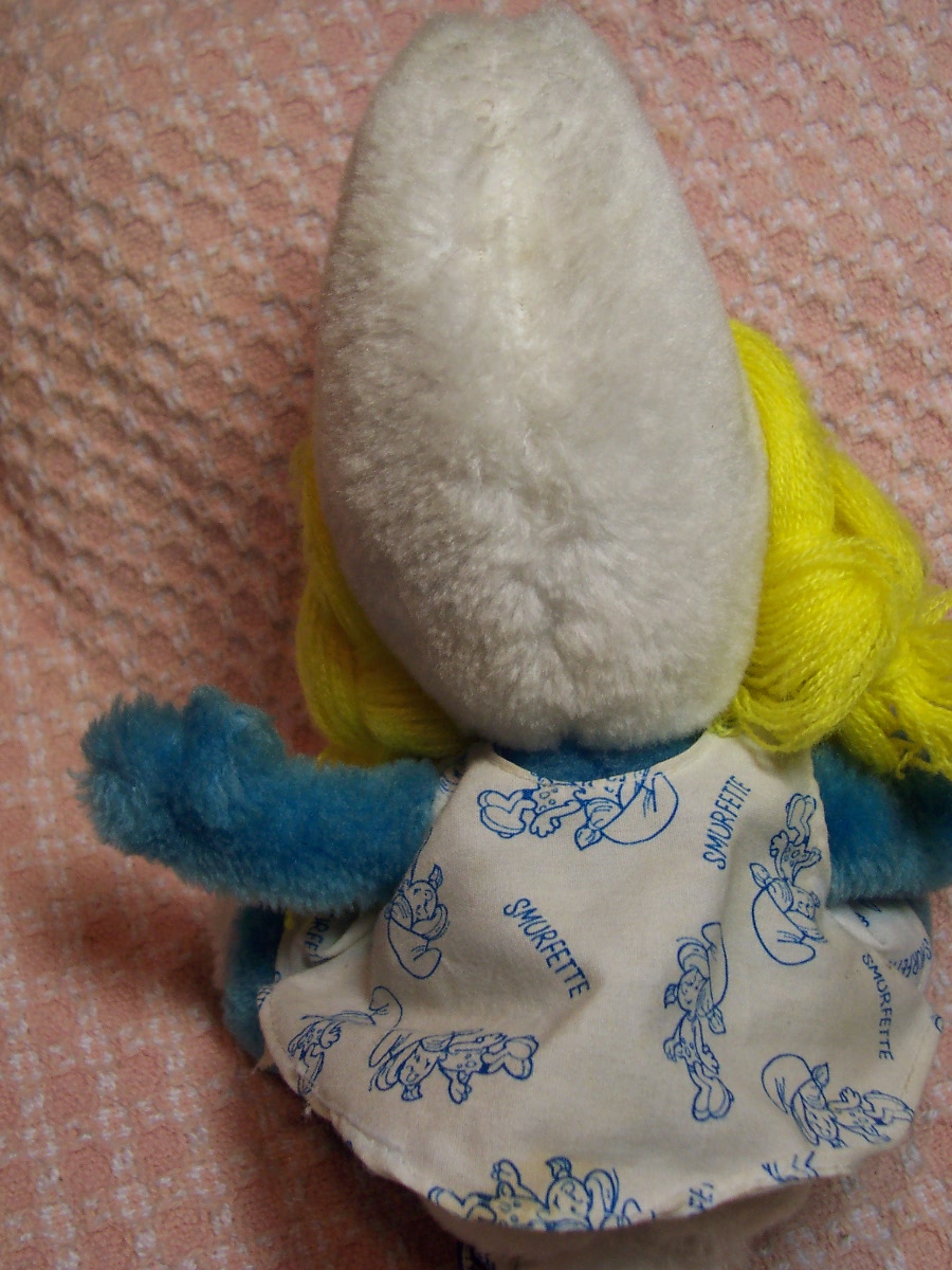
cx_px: 476
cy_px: 635
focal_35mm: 37
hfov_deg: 38.7
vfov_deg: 50.1
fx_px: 1357
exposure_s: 1/60
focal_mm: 5.6
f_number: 2.8
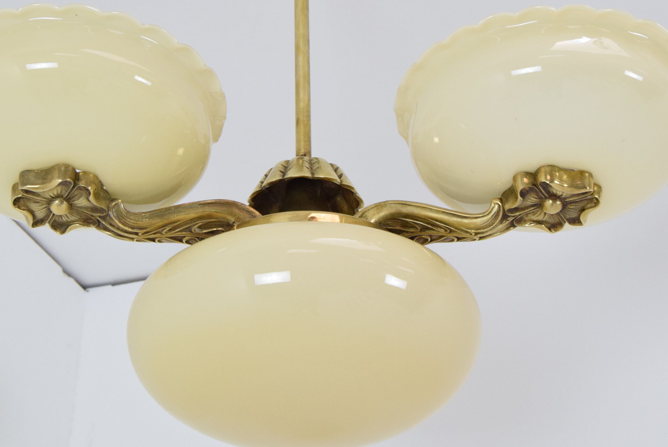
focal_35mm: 67
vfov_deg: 20.4
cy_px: 159
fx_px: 1239
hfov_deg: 30.2
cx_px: 304
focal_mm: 31
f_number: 7.1
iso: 1600
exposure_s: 1/200
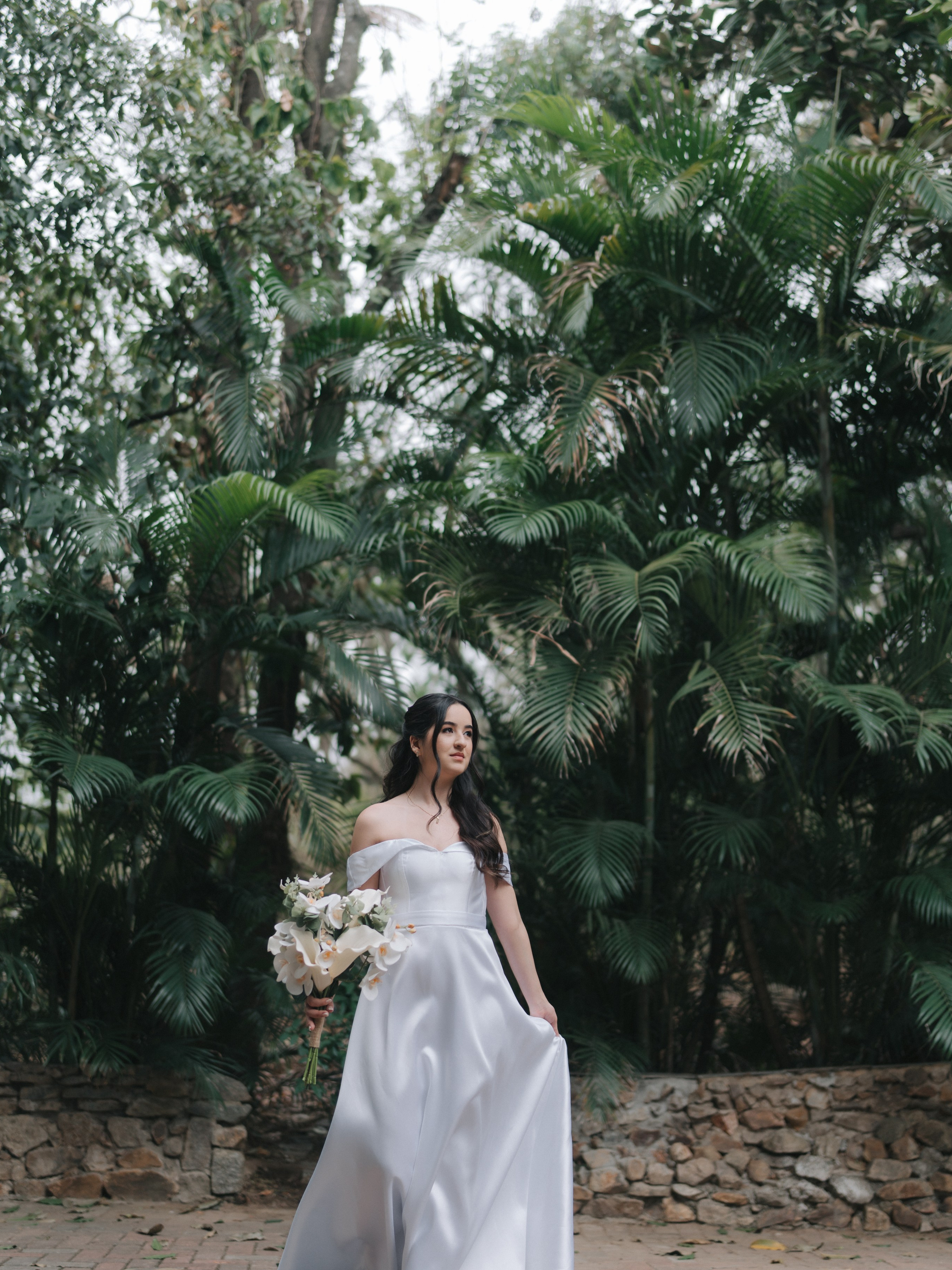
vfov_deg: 49.0
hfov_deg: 37.7
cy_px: 670
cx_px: 476
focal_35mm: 38
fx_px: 1394
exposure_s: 1/800
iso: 125
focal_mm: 35
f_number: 1.2
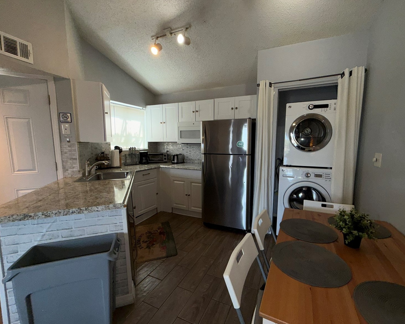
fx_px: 180
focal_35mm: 15
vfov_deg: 84.0
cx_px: 217
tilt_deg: -7.2
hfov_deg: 96.6
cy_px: 166
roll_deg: +0.1
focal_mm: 2.22
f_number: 2.2
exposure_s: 1/120
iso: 50
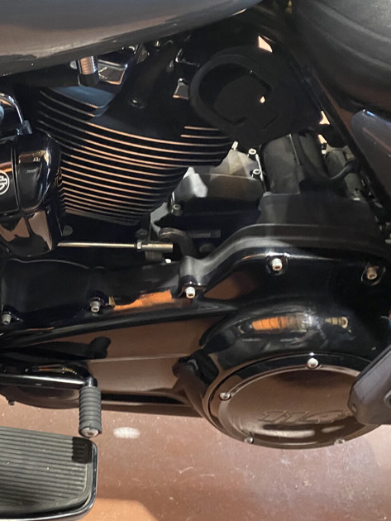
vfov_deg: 42.8
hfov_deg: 31.3
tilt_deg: -32.5
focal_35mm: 44
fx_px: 662
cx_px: 34
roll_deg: +5.2
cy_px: 226
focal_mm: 4.25
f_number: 1.8
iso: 1000
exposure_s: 1/30
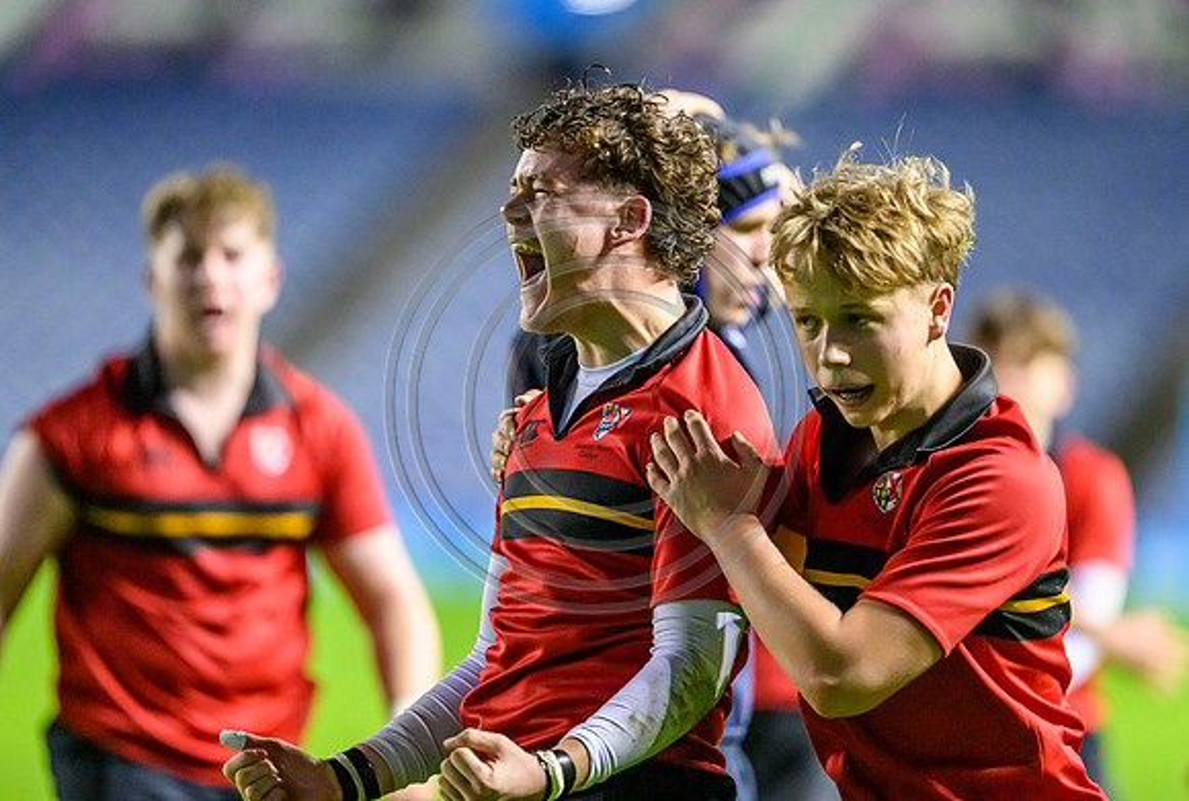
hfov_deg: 4.6
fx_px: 14667
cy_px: 362
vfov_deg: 3.1
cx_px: 660
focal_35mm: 443
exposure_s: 1/1000
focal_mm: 400
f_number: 3.2
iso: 10000
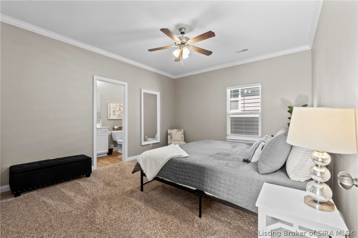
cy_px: 119
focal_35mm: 15
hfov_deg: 100.4
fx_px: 149
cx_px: 179
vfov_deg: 77.3
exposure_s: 1/1.67
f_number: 11
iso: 400
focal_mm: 10
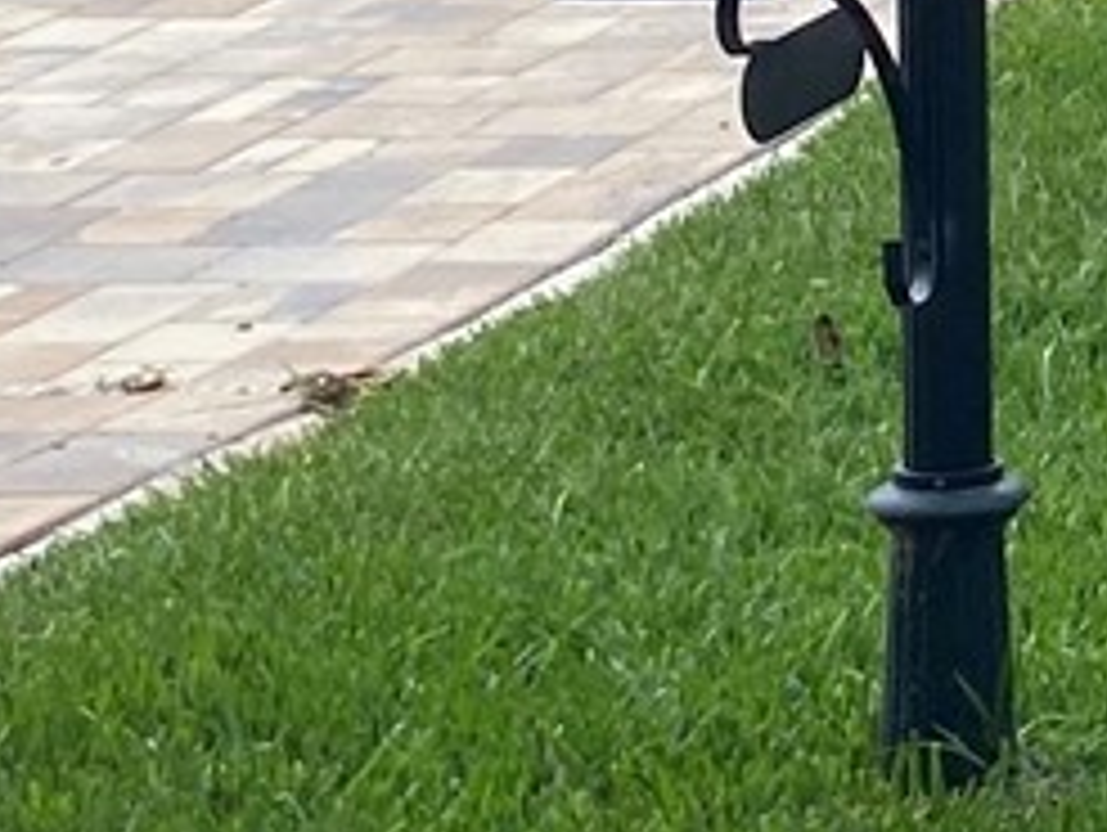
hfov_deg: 10.0
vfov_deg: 8.4
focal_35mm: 169
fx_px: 5410
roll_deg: +0.7
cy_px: -751
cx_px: 2786
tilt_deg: -1.3
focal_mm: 4.25
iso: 32
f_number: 1.8
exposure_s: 1/1346
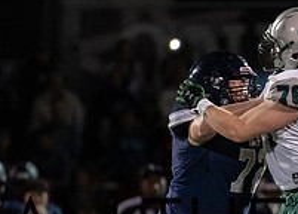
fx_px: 6998
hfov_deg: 2.4
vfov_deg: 1.7
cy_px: 230
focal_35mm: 826
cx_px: 314
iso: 4000
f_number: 2.8
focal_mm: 200
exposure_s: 1/1000
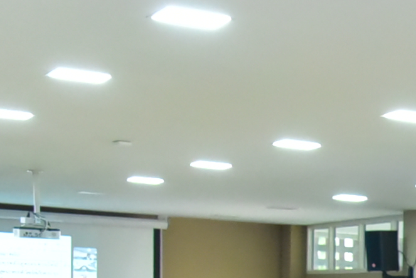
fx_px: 1468
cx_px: 808
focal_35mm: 127
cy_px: 473
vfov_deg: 10.3
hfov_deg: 13.9
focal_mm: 28
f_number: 5.6
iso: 6400
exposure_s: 1/200
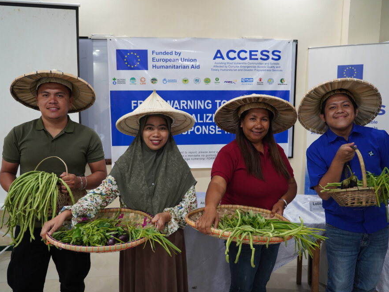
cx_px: 201
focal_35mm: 30
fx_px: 337
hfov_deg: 59.9
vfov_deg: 46.8
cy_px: 147
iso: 1250
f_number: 2.8
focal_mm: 18
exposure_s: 1/125
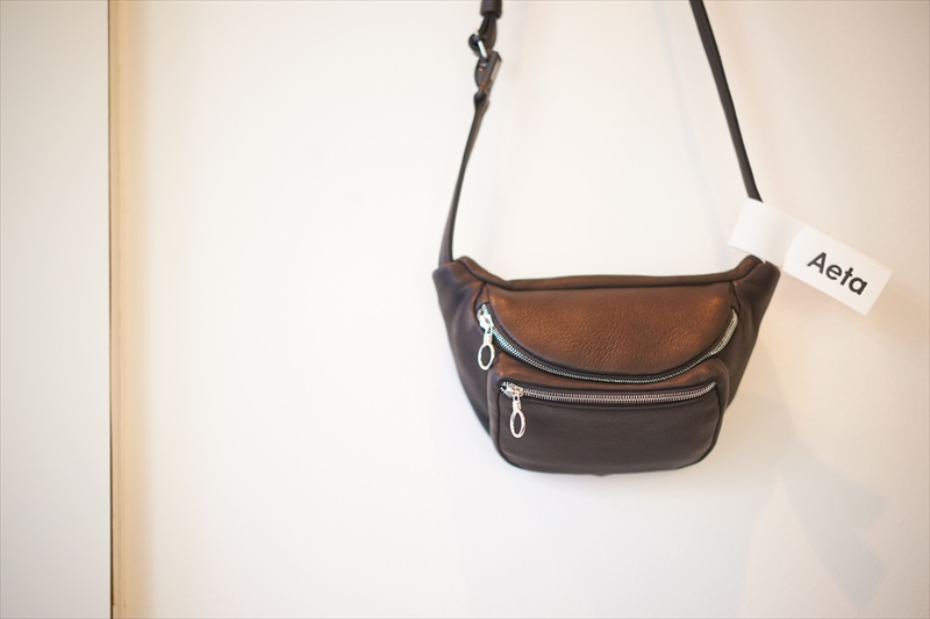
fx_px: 1420
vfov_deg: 24.6
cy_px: 310
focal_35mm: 55
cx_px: 465
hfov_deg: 36.3
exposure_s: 1/60
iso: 1250
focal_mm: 55
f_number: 1.8
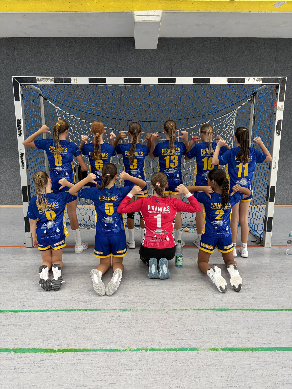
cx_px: 146
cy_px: 194
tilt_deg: -9.6
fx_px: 292
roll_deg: +0.7
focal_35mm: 26
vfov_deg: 67.3
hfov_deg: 53.1
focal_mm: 5.96
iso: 80
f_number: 1.6
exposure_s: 1/50
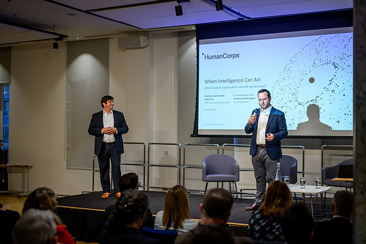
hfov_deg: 39.4
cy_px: 122
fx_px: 511
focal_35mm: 50
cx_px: 183
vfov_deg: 26.9
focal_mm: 50
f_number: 2.2
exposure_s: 1/200
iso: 100
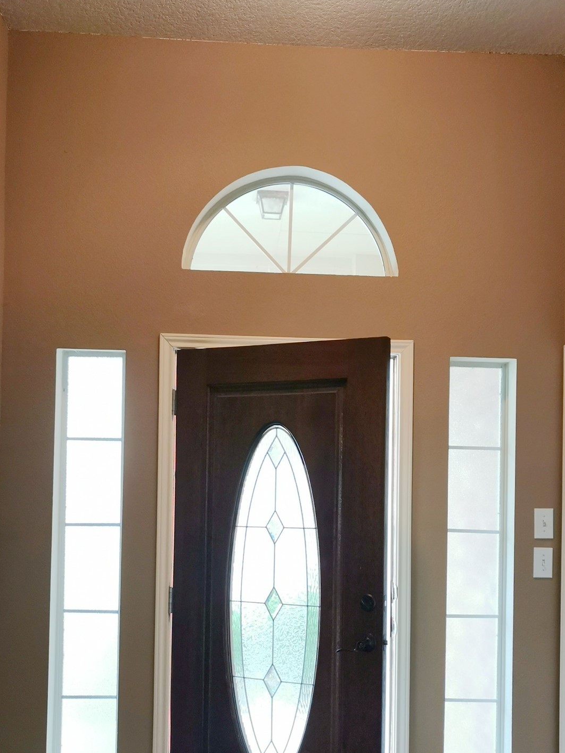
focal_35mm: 42
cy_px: 482
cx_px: 281
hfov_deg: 34.4
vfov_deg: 44.3
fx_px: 914
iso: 250
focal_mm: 5.56
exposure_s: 1/60
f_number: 1.6
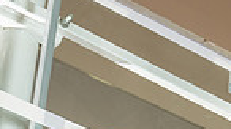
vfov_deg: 5.8
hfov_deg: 10.7
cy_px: 310
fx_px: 1237
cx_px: 148
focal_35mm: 202
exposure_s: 1/250
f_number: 4.5
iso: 640
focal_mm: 38
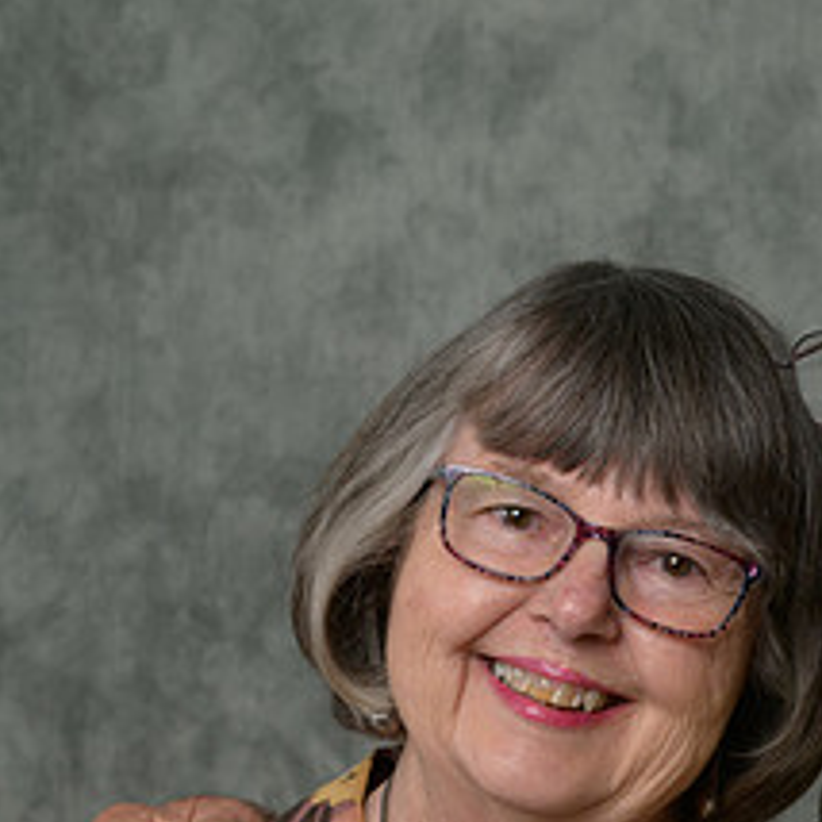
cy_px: 459
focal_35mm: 138
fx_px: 3707
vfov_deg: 12.6
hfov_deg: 12.5
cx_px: 830
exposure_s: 1/125
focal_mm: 60
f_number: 10
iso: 400
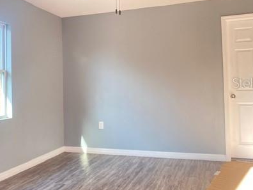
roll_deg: +0.9
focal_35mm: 42
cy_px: 83
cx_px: 88
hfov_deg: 44.3
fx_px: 307
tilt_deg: +0.5
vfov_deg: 34.3
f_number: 1.8
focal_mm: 4.25
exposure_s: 1/121
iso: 100
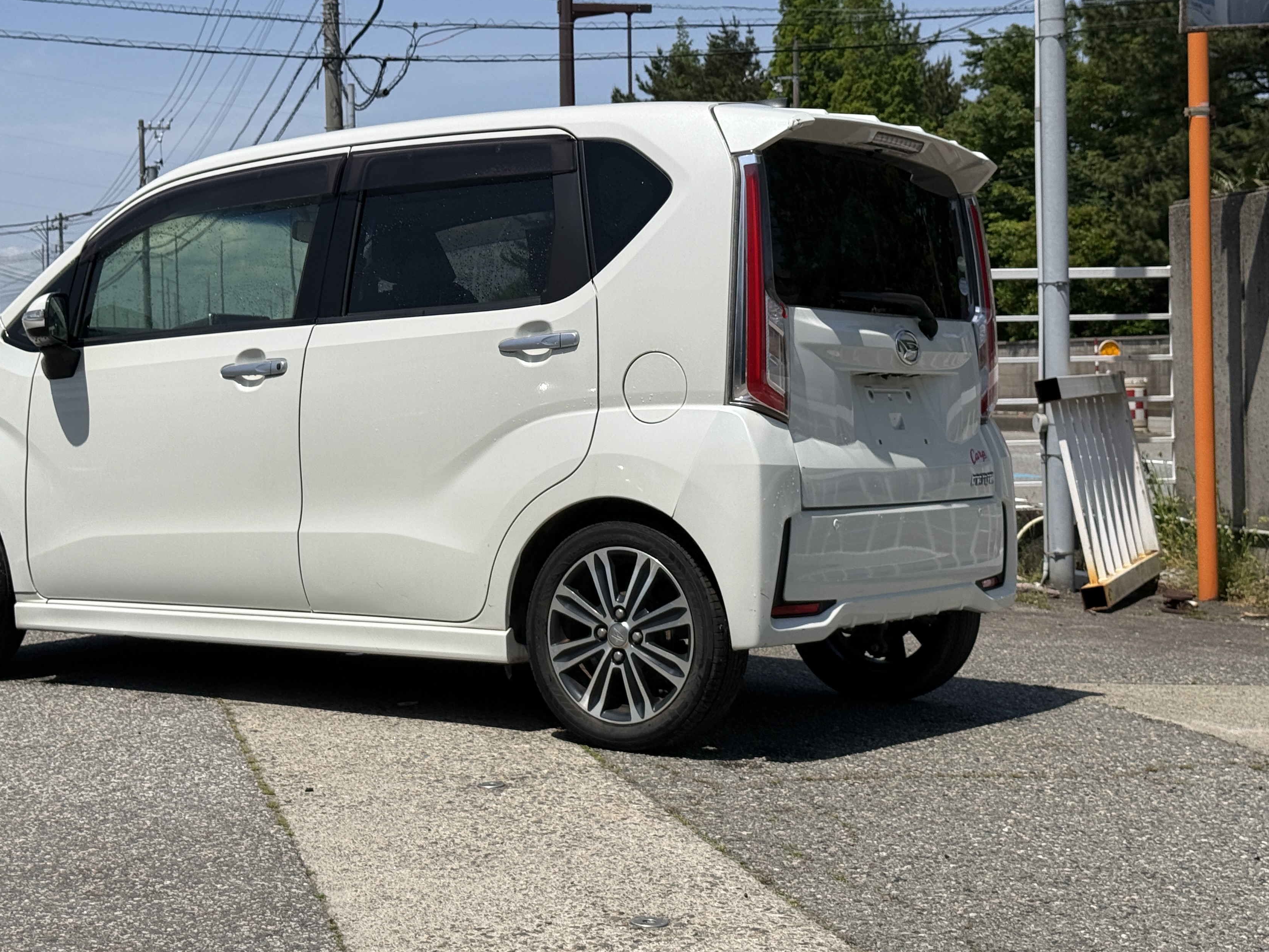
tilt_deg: +0.4
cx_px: 522
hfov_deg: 33.1
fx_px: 2126
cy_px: 378
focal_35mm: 58
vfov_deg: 25.2
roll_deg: +0.7
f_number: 1.78
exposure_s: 1/9901
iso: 64
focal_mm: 6.76
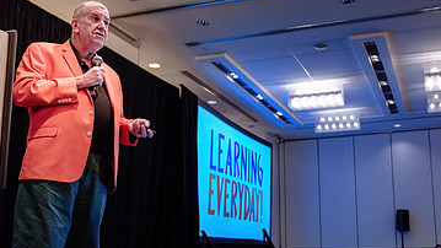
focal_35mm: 44
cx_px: 296
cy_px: 168
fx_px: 515
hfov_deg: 45.6
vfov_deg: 26.9
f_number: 2.8
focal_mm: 26
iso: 1600
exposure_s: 1/100
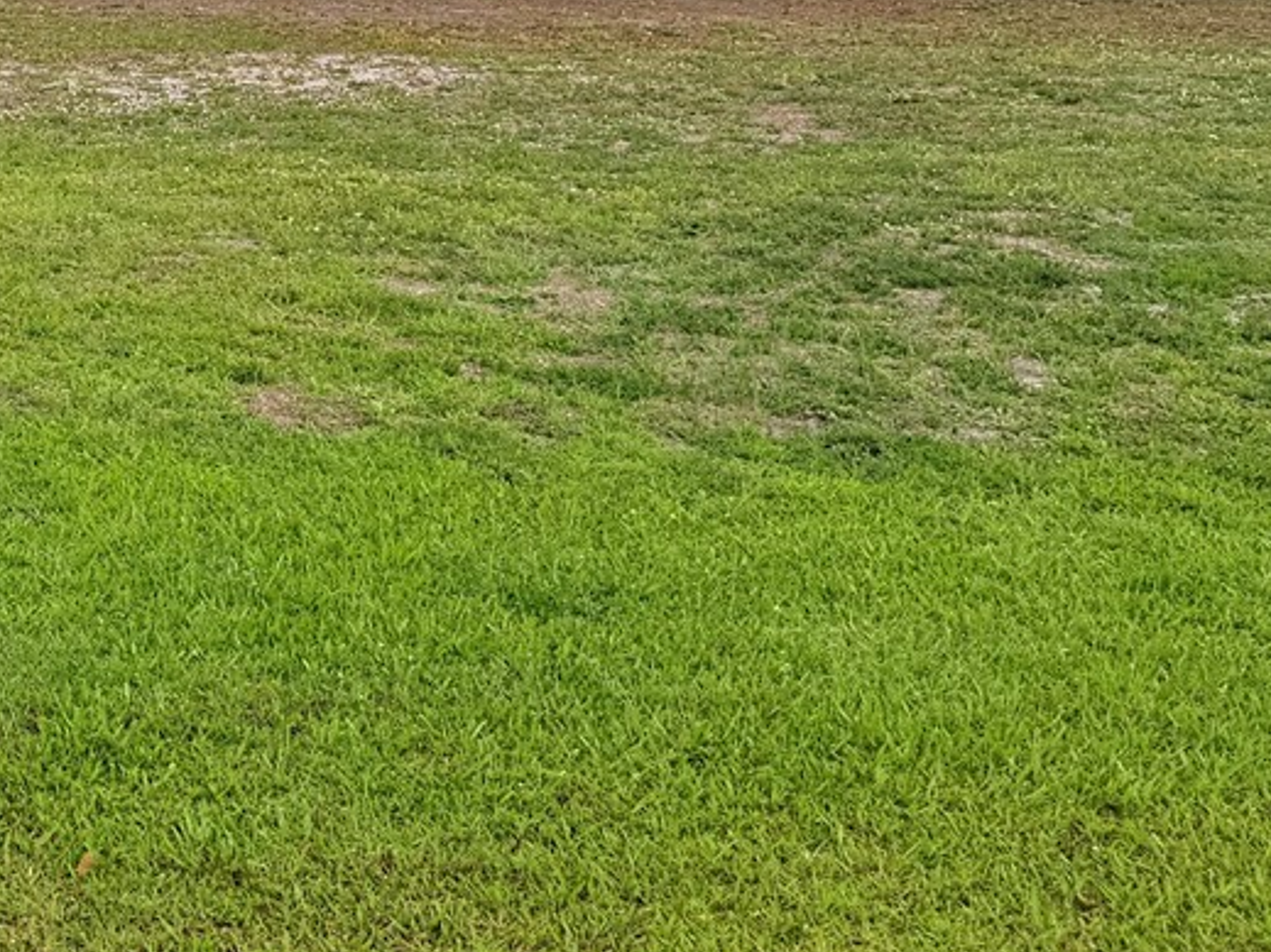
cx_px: -458
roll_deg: -0.3
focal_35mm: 74
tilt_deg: -1.8
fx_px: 2716
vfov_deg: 18.9
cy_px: -171
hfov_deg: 22.9
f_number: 1.78
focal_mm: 6.76
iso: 80
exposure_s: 1/2445
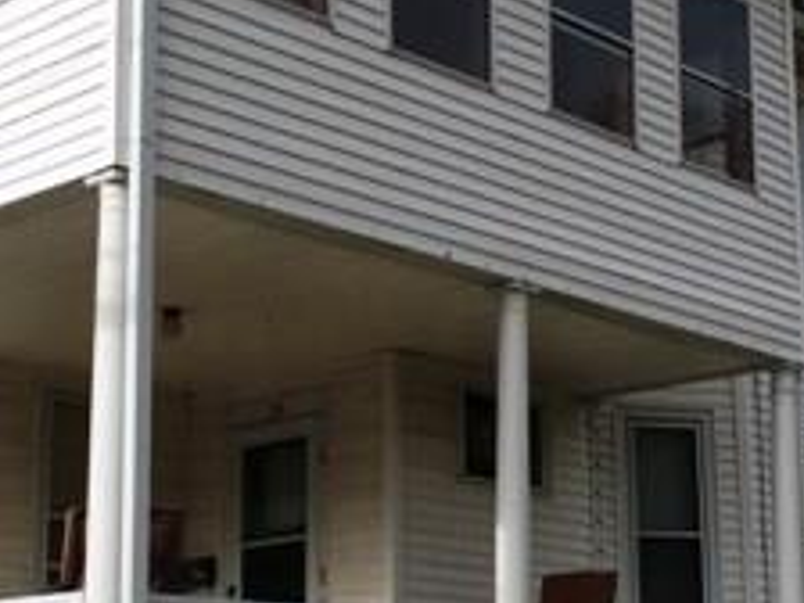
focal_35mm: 83
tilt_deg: +12.5
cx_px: 398
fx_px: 1928
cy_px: 380
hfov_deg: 23.6
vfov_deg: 17.7
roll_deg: +1.3
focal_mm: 4.15
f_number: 2.2
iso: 32
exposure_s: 1/4115
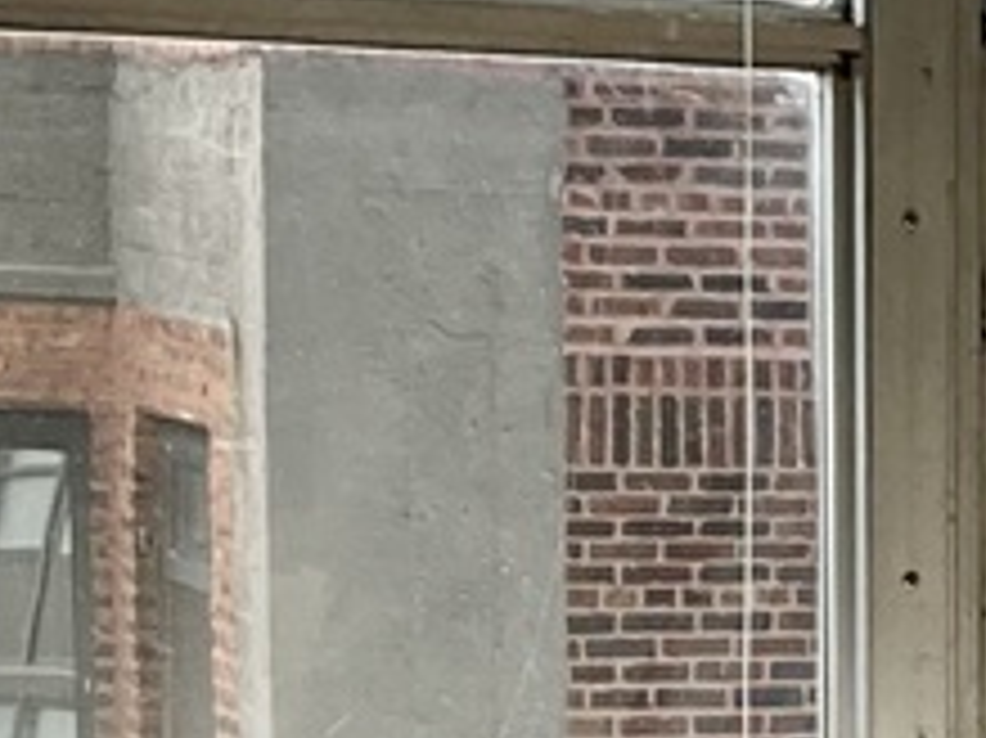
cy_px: 1134
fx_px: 5437
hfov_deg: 9.7
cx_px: 1886
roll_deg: -2.7
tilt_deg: -9.5
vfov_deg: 7.6
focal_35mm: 191
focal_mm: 3
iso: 20
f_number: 1.8
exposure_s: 1/182
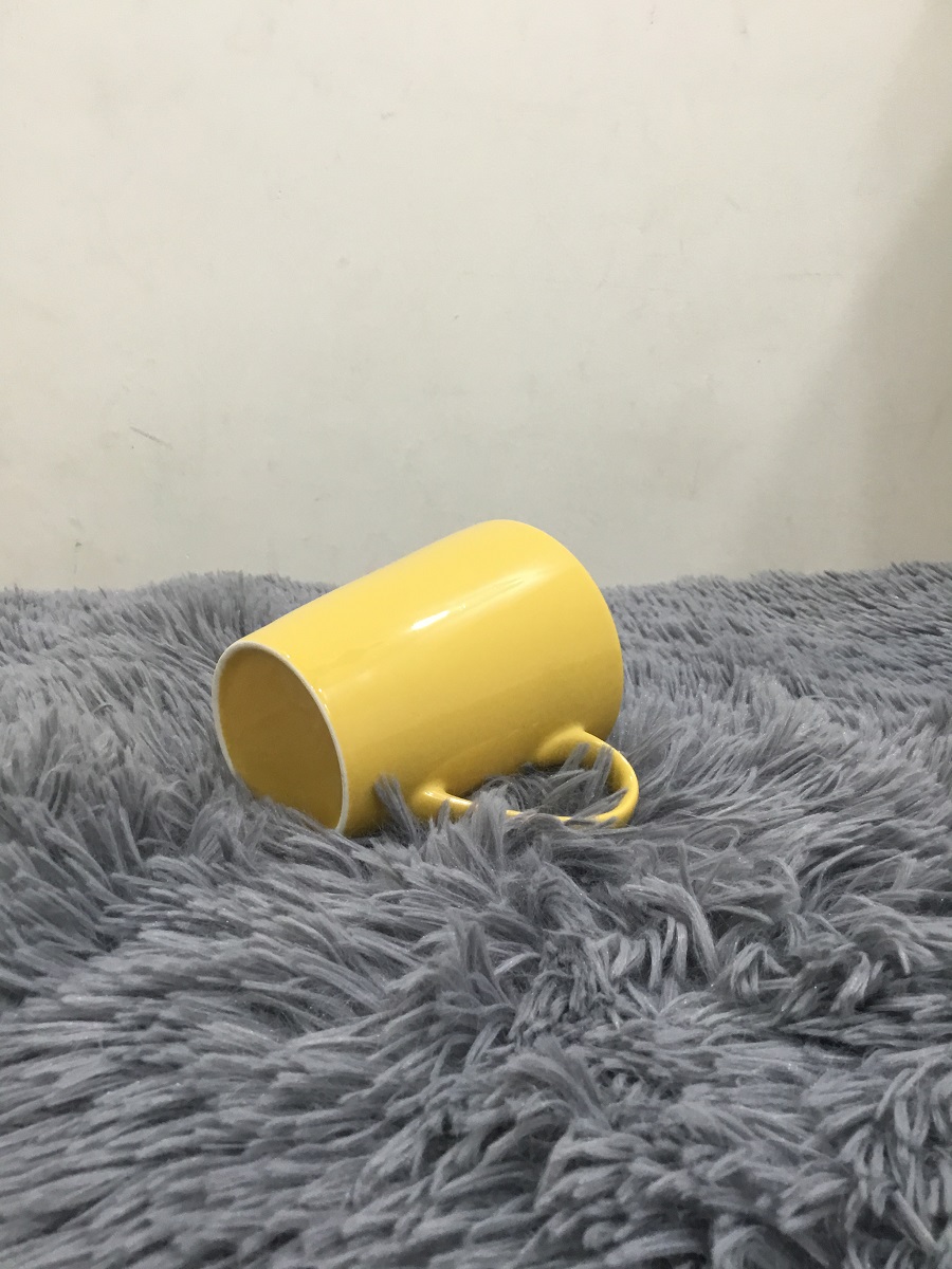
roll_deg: +1.6
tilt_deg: -13.9
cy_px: 634
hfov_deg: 45.4
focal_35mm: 31
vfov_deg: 58.4
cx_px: 476
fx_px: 1137
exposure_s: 1/33
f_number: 2.4
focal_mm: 3.3
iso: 100
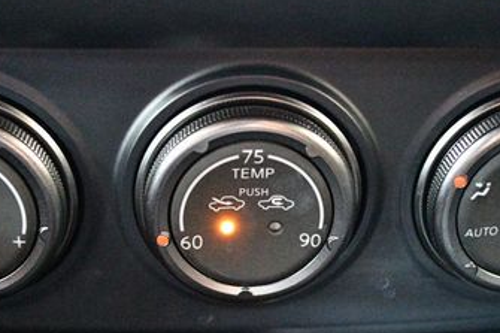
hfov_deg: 31.9
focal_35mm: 63
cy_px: 230
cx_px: 240
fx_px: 875
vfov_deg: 21.4
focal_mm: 22
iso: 12800
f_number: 4
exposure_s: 1/8
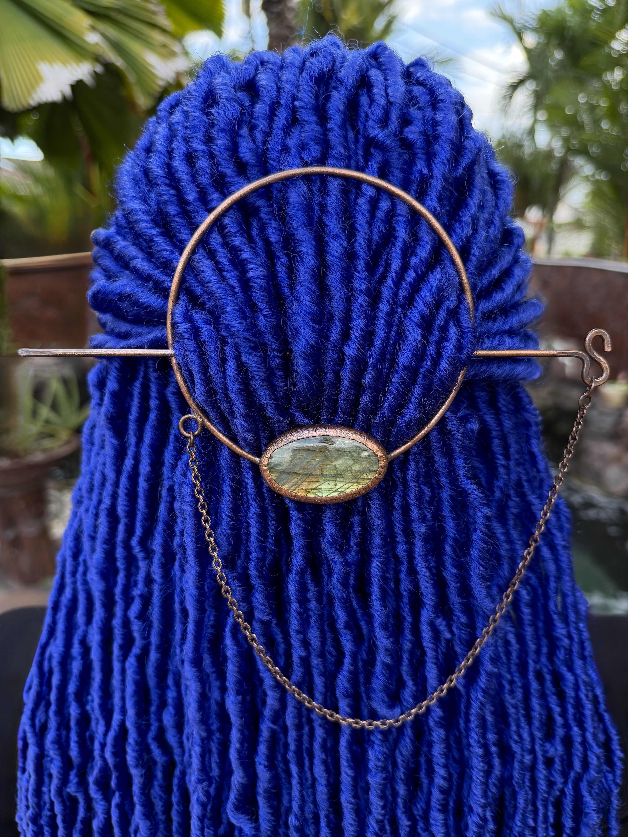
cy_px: 418
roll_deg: -0.2
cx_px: 314
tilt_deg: -15.8
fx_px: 581
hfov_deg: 56.8
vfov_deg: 71.6
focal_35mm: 24
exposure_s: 1/218
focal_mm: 6.76
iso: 160
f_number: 1.78
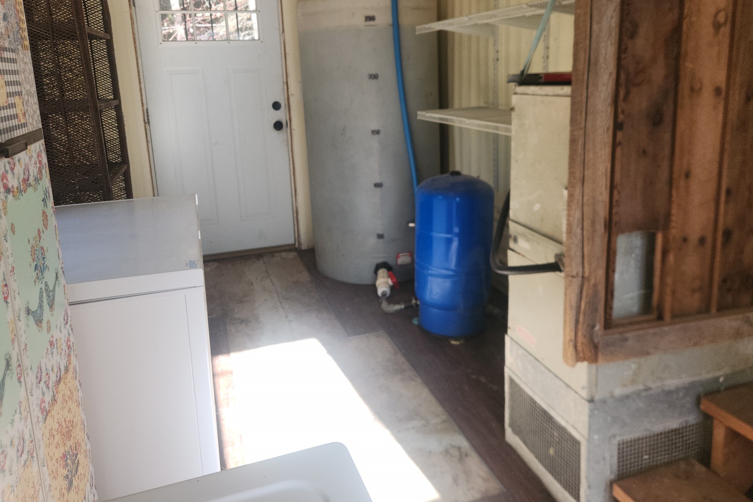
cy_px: 190
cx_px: 386
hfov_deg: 67.4
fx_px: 565
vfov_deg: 47.5
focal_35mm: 27
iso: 64
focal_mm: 5.4
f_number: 1.8
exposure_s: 1/180
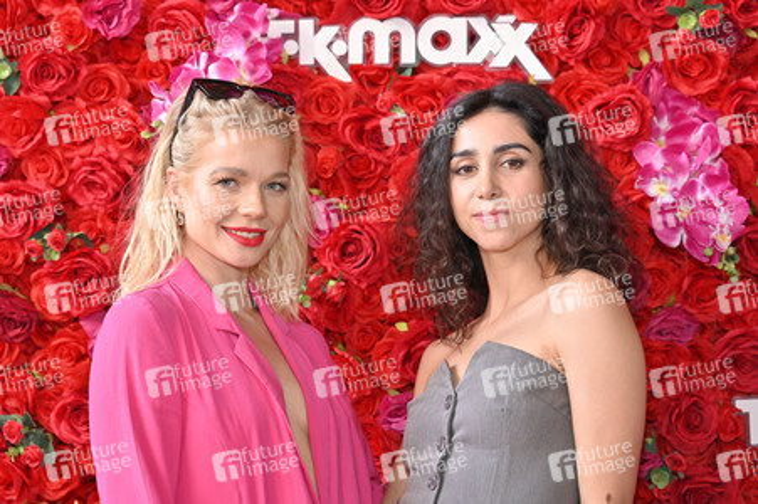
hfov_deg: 27.0
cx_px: 379
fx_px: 1578
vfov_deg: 18.2
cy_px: 252
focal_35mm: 75
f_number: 4
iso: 1250
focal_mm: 75
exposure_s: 1/160
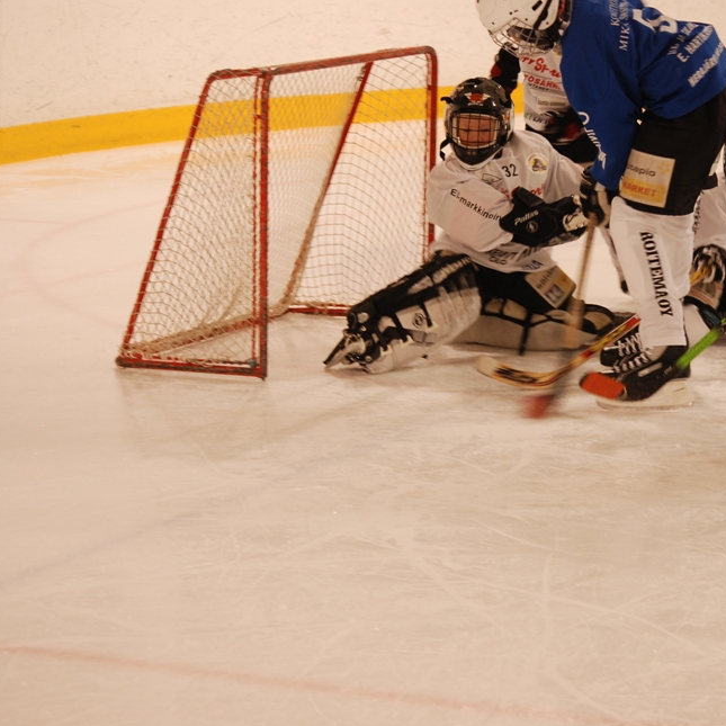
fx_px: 3180
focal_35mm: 134
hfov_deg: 13.0
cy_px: 364
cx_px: 519
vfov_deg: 13.0
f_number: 4
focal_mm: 70
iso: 400
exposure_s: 1/50
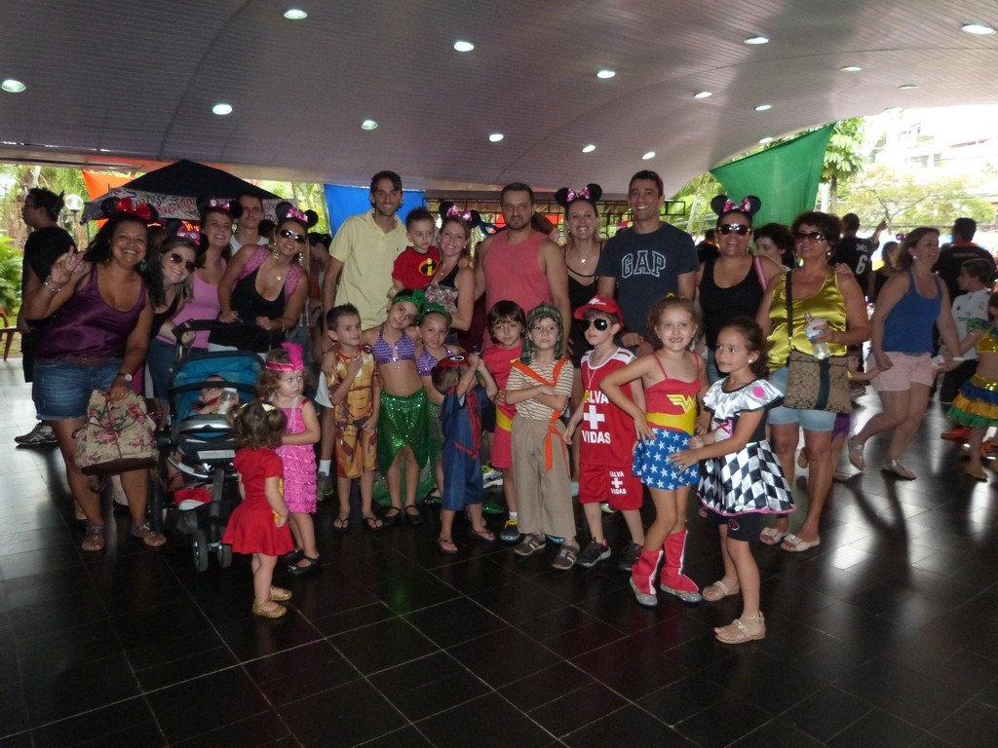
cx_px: 499
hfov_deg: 69.4
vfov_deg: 54.9
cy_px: 374
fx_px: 721
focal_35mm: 25
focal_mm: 4.5
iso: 400
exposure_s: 1/250
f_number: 2.8
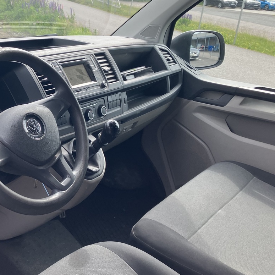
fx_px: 413
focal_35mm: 46
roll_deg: -4.3
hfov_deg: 35.0
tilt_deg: -18.8
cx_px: 36
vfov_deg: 36.8
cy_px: 129
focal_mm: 3.99
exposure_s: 1/282
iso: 32
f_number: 1.8
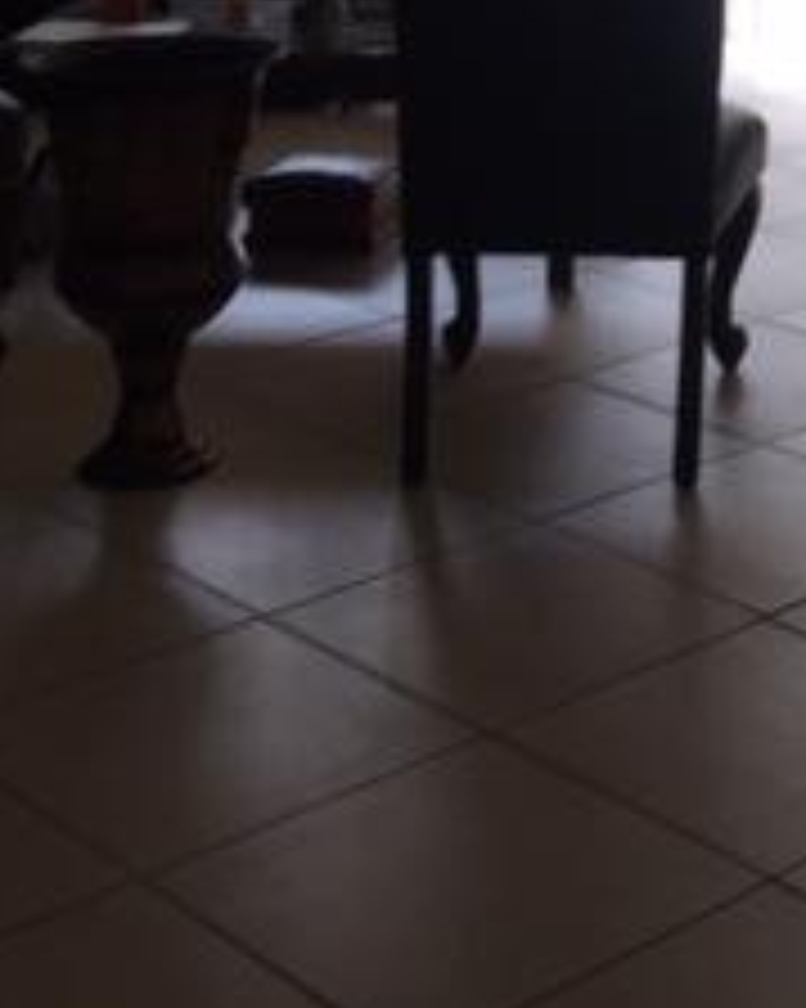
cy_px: -302
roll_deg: -1.2
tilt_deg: -2.1
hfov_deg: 18.5
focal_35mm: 81
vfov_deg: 21.3
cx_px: 774
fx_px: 2417
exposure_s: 1/60
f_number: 2.2
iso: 32
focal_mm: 4.15
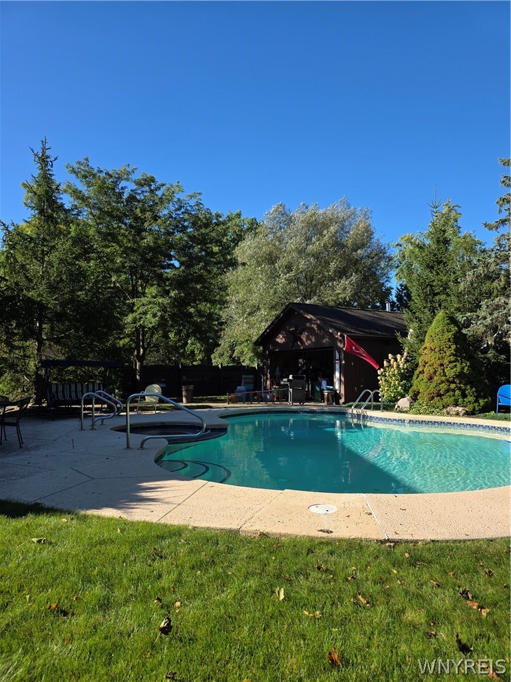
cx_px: 256
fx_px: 453
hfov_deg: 58.9
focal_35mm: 23
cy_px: 341
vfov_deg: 73.9
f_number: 1.7
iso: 80
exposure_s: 1/3540
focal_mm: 6.3
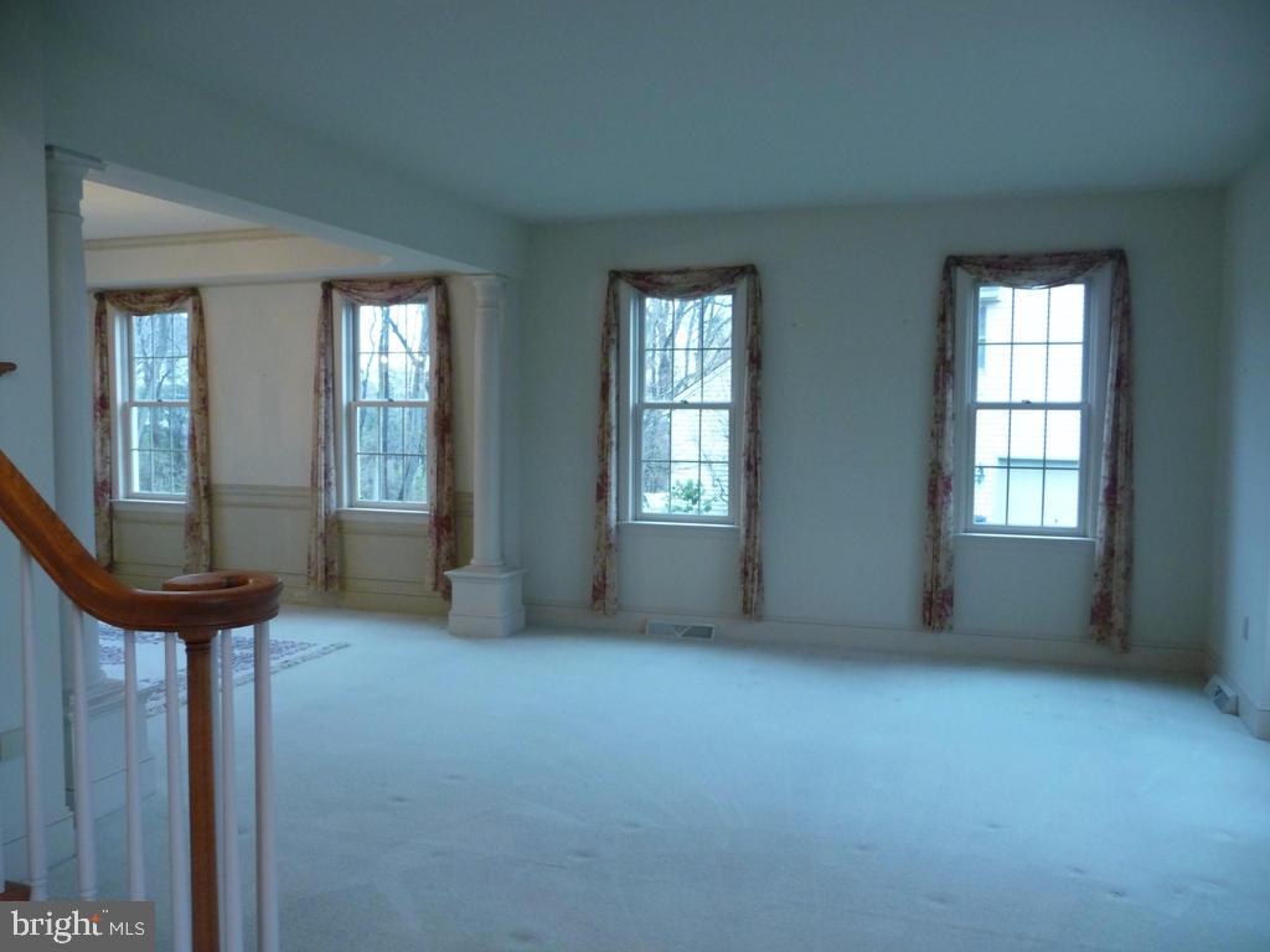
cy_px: 476
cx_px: 635
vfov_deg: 49.7
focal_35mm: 28
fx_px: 1027
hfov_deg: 63.4
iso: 320
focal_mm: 4.7
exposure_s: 1/30
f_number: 3.3
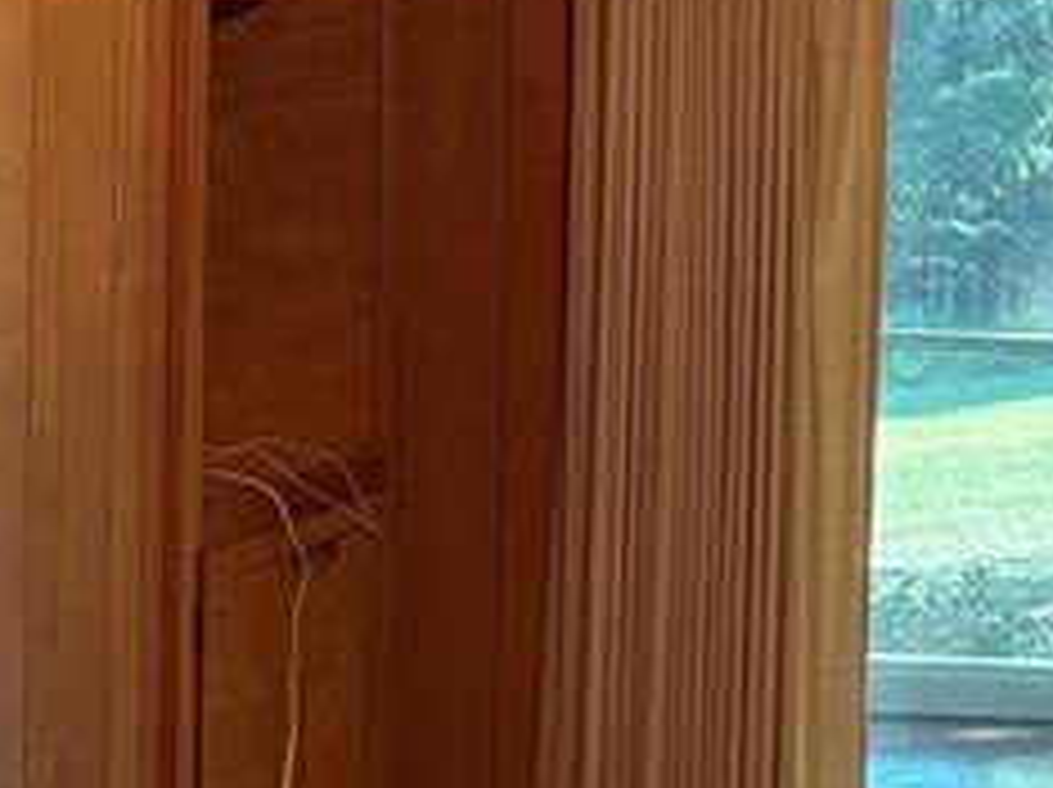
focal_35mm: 114
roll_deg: -1.9
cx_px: 1426
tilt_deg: -4.0
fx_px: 3464
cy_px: 365
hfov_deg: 16.2
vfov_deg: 13.0
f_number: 1.6
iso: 200
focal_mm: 5.96
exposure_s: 1/120
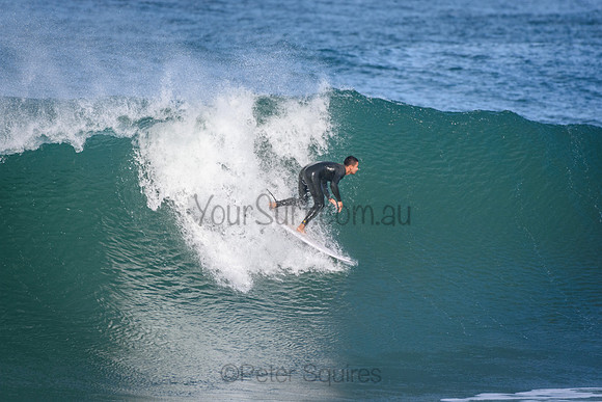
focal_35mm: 750
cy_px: 201
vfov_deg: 1.8
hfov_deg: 2.7
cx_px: 301
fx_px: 12544
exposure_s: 1/2000
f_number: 5.6
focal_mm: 500
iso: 450
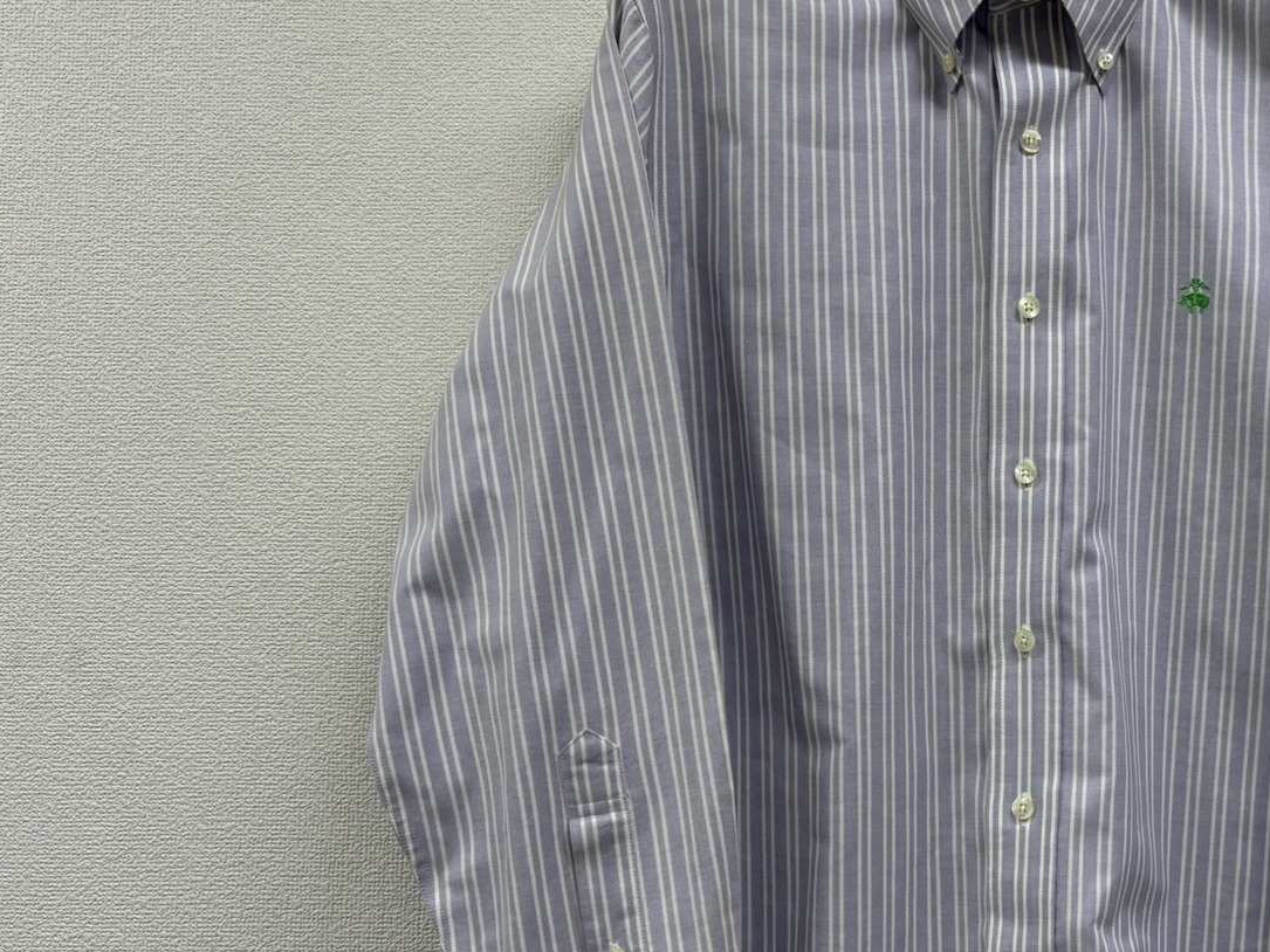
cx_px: 1022
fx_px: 1688
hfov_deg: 39.6
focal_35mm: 46
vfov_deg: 31.3
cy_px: 618
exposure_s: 1/121
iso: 50
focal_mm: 5.96
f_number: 1.6
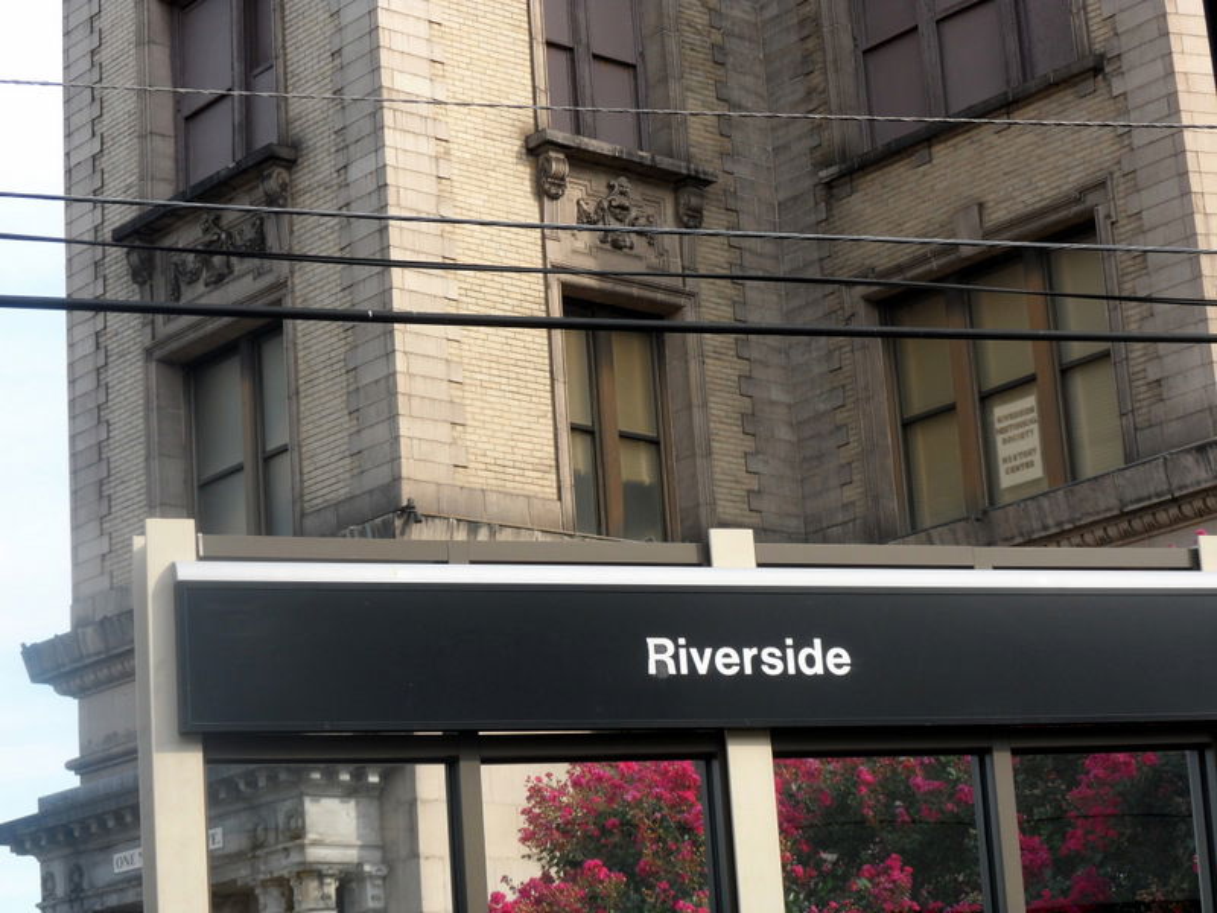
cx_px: 608
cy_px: 456
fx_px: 3059
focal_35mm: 87
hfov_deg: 22.5
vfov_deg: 17.0
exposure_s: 1/125
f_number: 5
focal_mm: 15.9
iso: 80
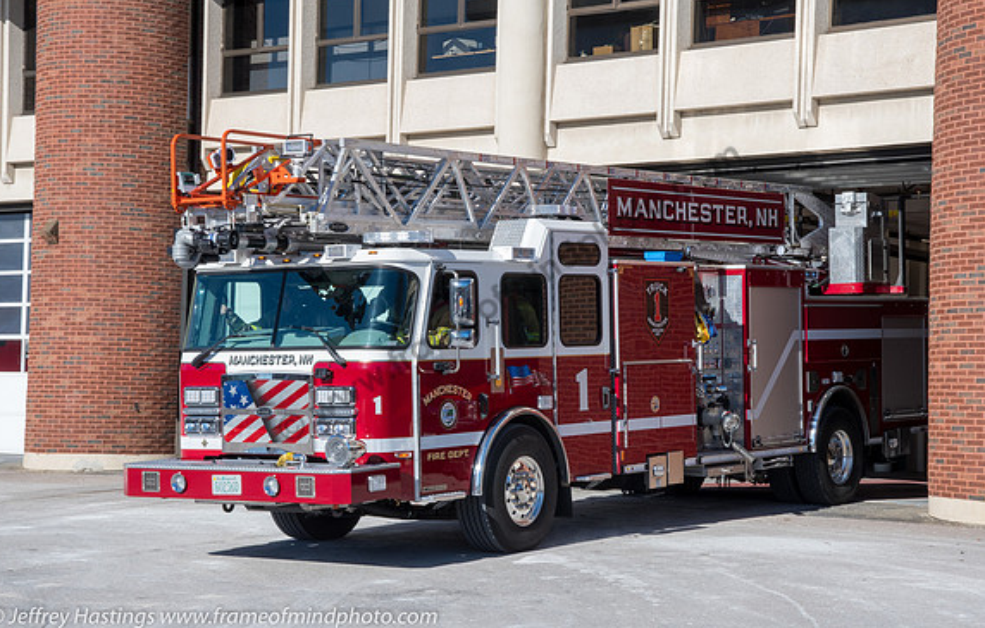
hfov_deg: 28.1
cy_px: 302
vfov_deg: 18.1
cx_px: 494
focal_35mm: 73
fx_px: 1971
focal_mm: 46
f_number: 16
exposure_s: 1/160
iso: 250
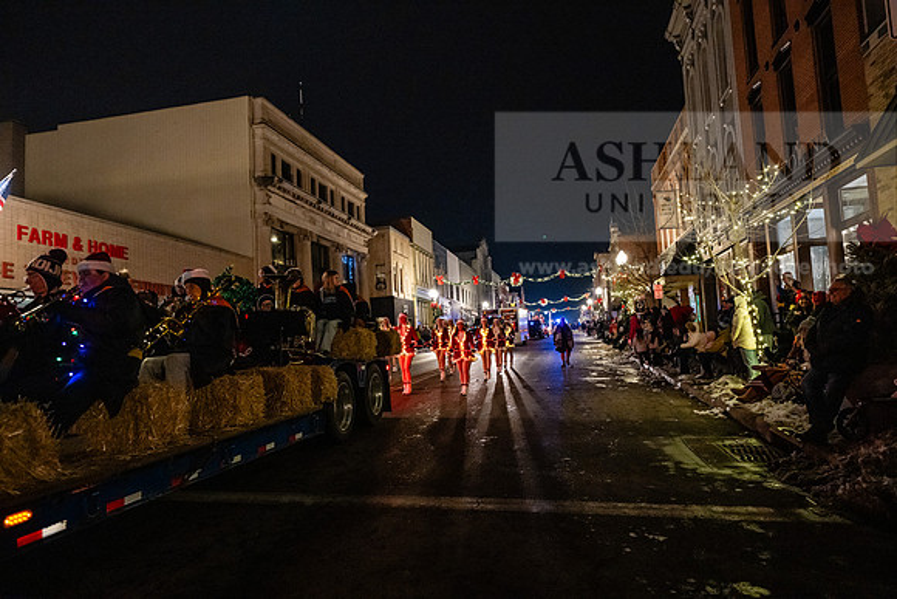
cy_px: 300
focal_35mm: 24
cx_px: 448
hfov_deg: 73.7
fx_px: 598
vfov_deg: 53.2
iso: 8000
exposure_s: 1/200
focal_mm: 24
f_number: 2.8
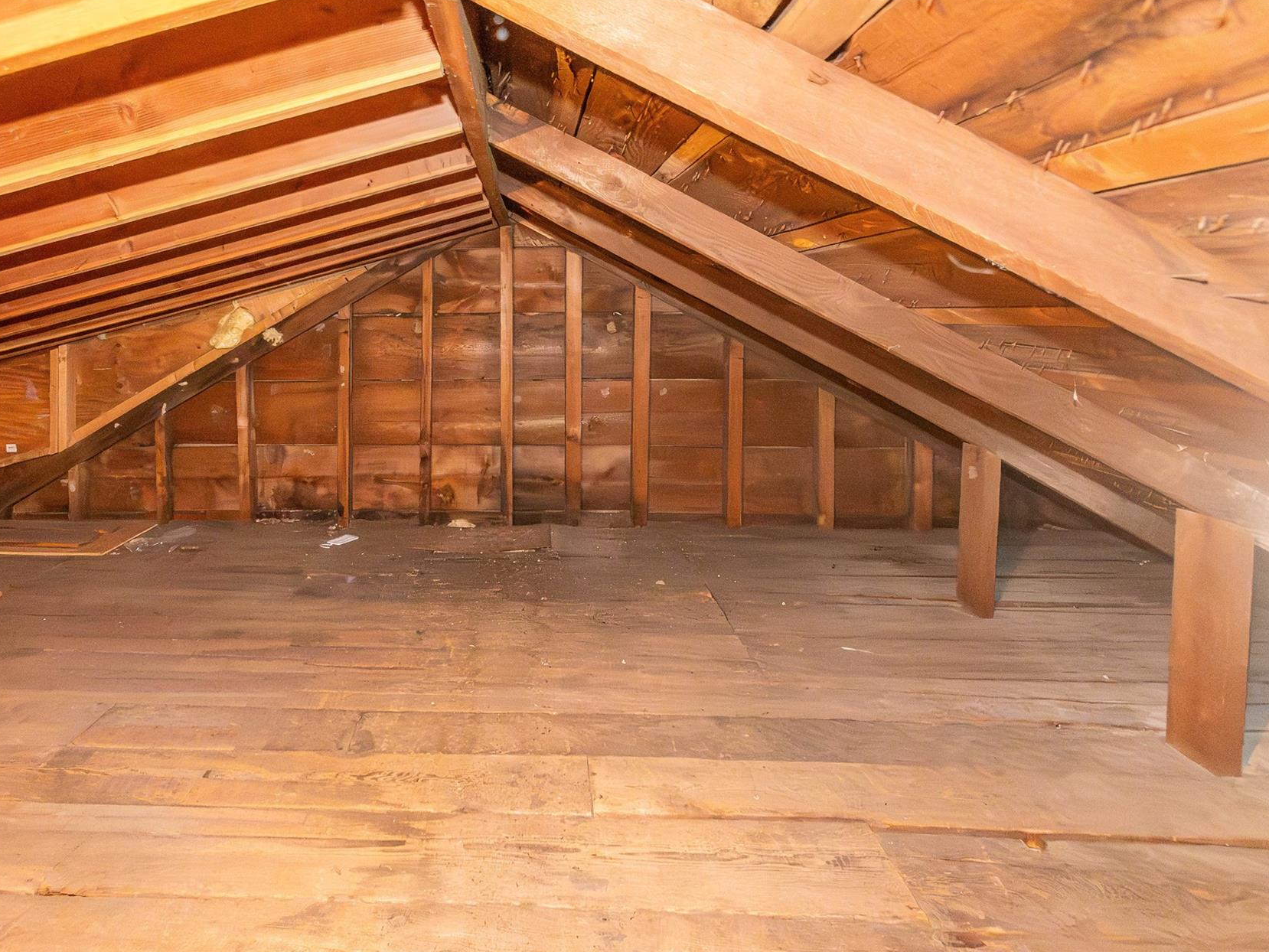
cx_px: 504
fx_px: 697
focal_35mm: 19
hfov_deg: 83.6
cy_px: 513
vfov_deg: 68.6
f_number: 5.6
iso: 51200
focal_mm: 11
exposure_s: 1/60
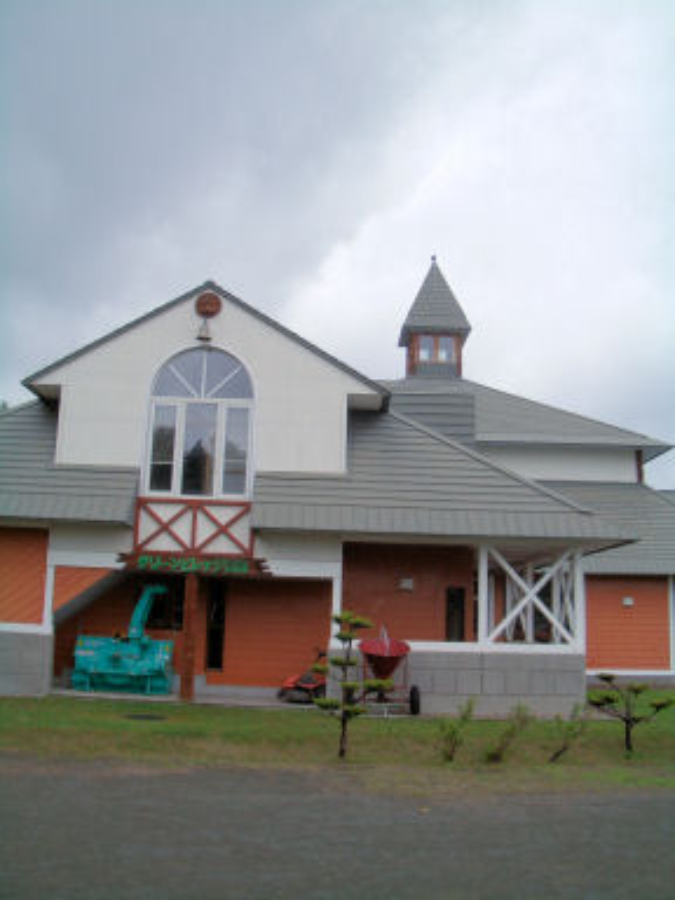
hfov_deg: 40.7
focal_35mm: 35
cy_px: 450
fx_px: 910
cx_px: 338
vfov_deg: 52.6
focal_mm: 5.8
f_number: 4.3
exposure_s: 1/640
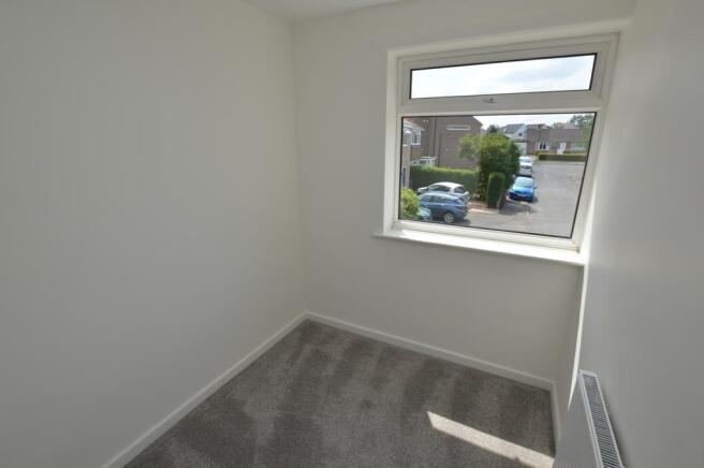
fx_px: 293
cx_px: 352
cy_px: 234
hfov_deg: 100.4
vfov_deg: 77.2
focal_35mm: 15
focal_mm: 10
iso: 100
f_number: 7.1
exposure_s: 1/200
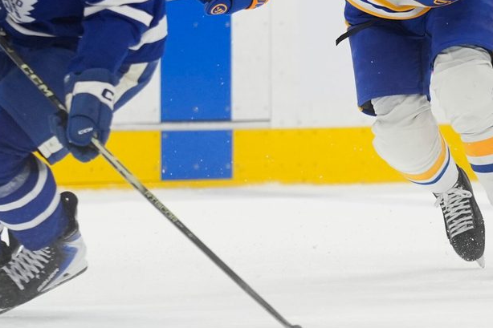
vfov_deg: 3.5
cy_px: 62
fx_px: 5353
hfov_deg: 5.3
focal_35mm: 391
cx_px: 281
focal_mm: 200
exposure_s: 1/2000
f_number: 2.8
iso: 2000
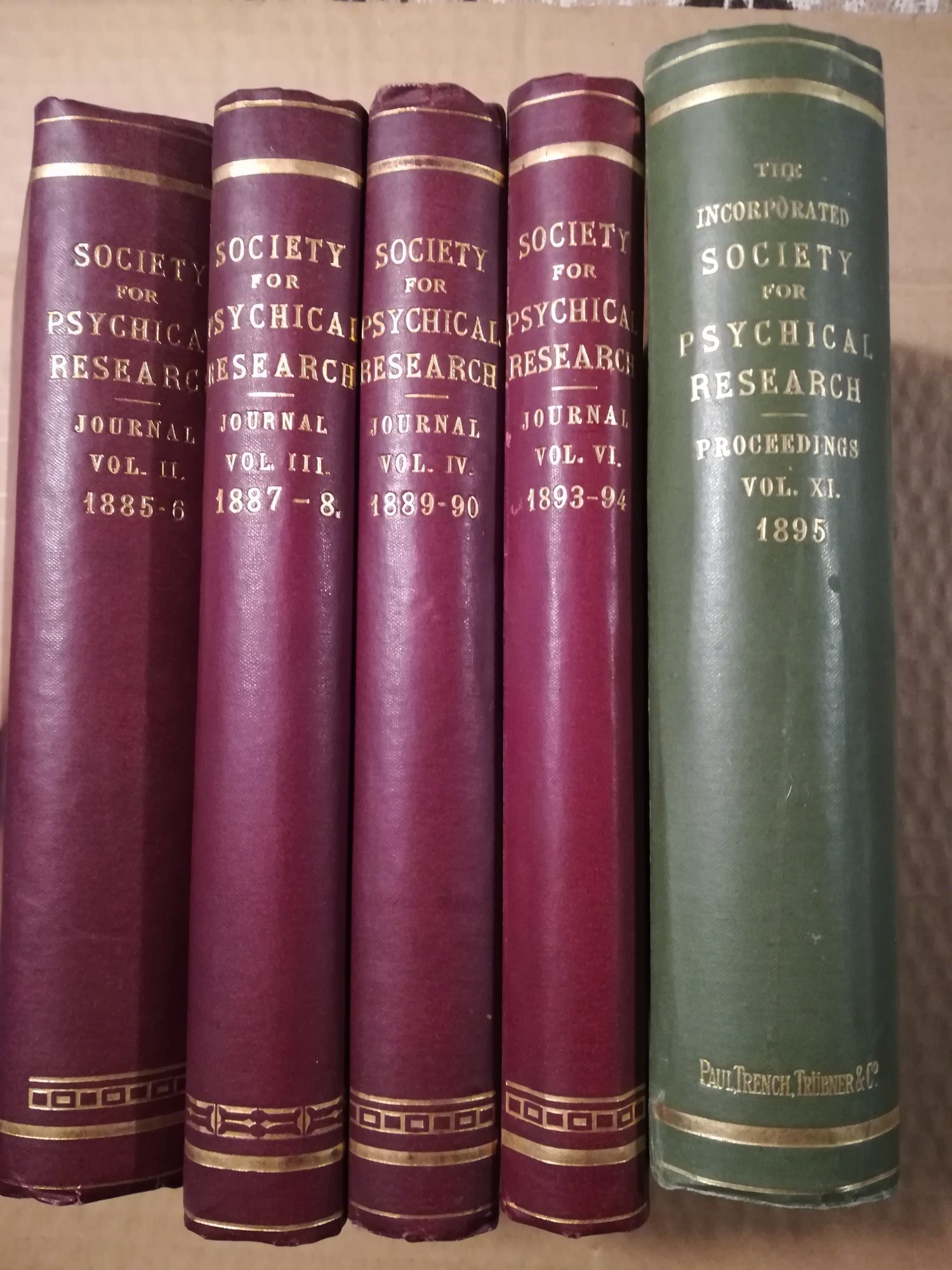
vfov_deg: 67.3
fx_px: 953
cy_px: 635
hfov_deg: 53.1
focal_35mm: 26
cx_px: 476
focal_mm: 3.83
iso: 500
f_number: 2.2
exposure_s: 1/25
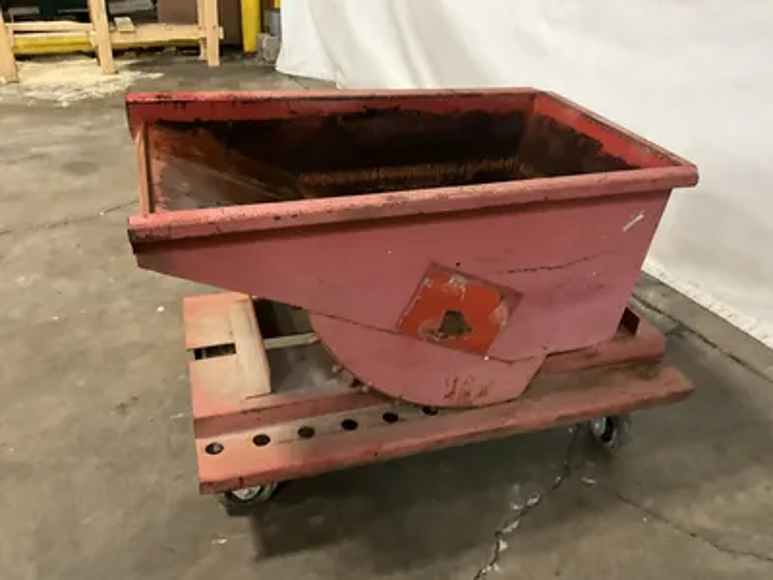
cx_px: 386
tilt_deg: -32.8
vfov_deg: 48.2
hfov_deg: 61.7
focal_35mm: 29
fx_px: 648
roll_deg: -2.5
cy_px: 290
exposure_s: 1/30
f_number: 1.8
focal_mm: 3
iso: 400
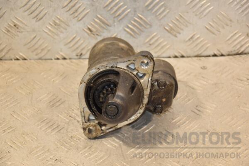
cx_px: 124
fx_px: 778
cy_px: 83
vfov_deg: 12.2
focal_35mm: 112
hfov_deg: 18.2
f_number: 5.3
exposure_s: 1/125
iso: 800
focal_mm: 75
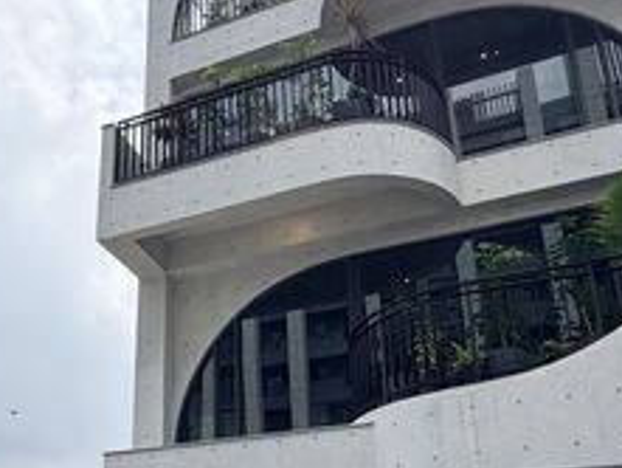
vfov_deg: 35.9
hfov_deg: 48.3
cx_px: 220
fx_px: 683
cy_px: 406
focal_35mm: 38
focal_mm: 2.22
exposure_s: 1/770
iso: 25
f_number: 2.2
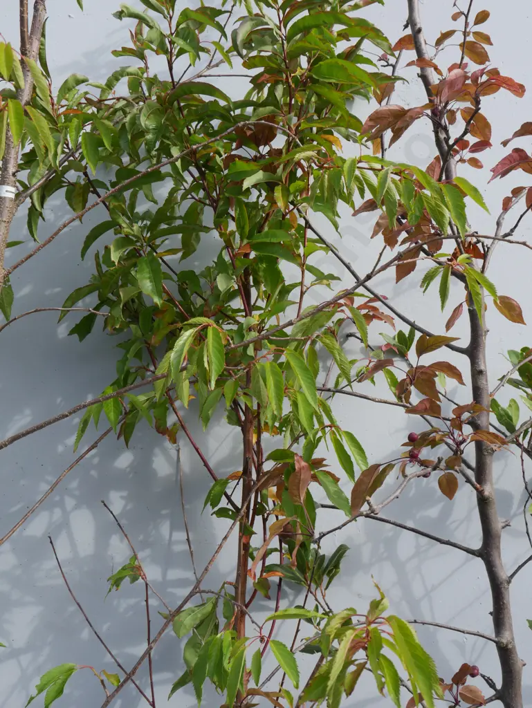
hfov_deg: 36.0
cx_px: 266
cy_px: 354
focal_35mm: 40
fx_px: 819
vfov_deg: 46.8
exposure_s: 1/250
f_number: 8
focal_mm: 20
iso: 200
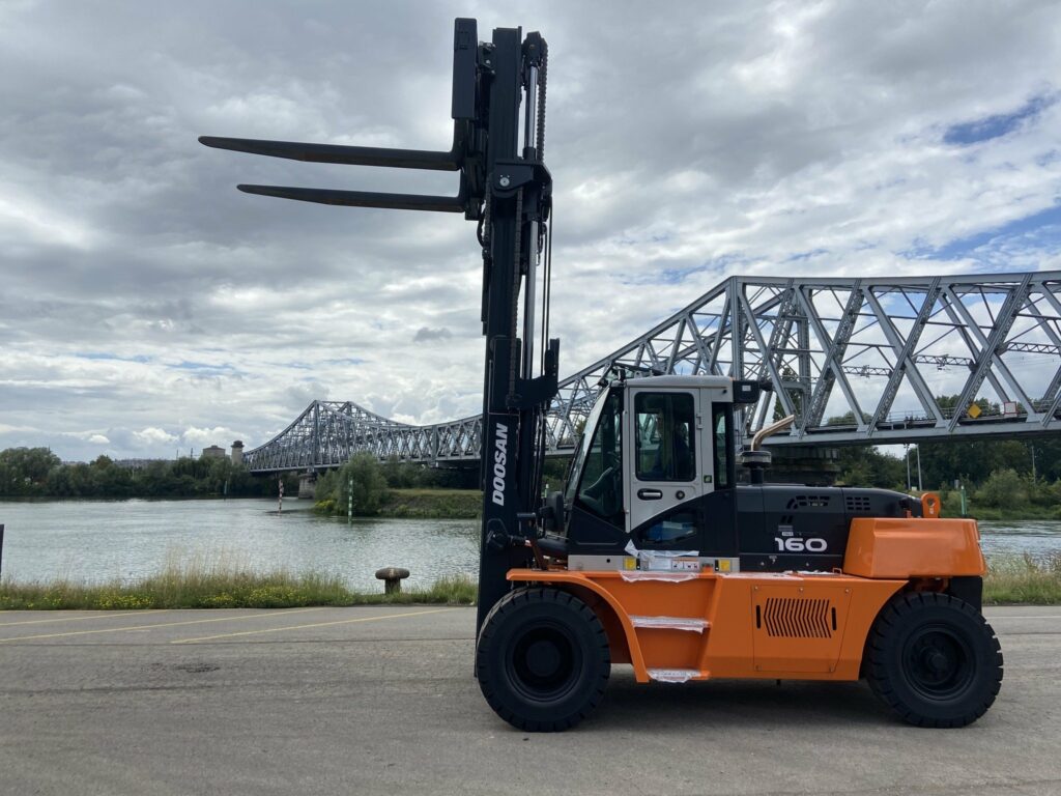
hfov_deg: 67.3
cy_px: 398
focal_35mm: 26
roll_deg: -0.8
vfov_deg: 53.1
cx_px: 530
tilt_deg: +6.6
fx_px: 797
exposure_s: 1/2817
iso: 32
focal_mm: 4.25
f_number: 1.8
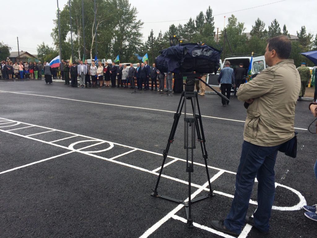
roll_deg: -1.6
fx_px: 266
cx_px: 158
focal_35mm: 29
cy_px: 119
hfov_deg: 61.7
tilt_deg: -12.5
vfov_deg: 48.2
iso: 32
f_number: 2.2
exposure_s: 1/695
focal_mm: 4.15
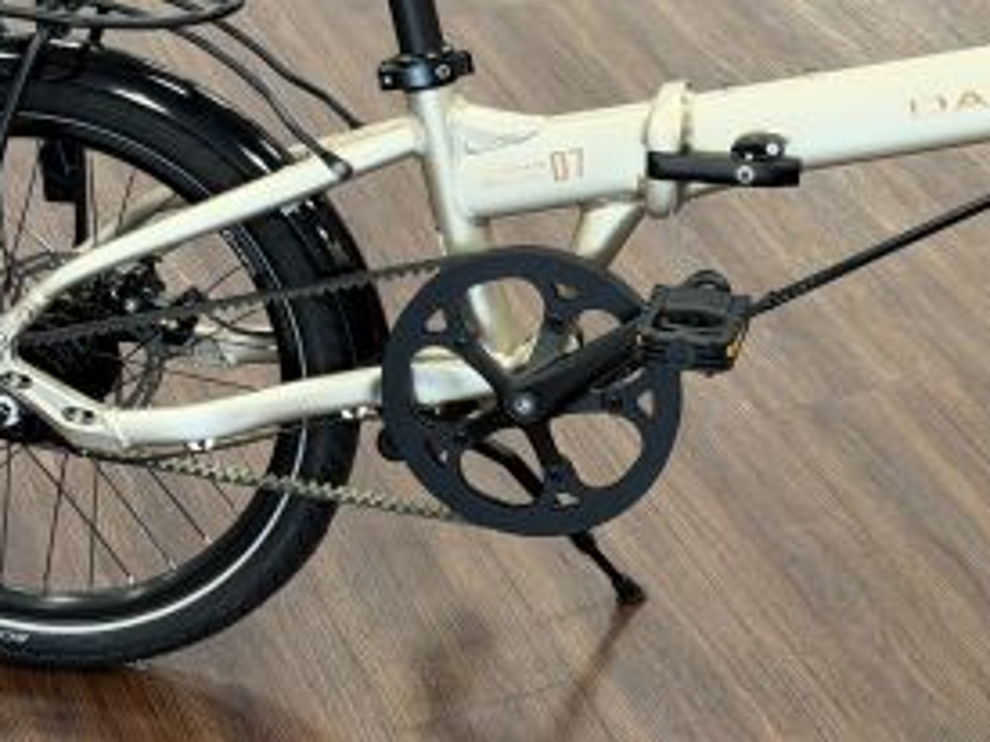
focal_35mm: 102
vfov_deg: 14.4
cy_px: 94
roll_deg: -1.1
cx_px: 742
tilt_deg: -26.7
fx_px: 2916
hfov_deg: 19.1
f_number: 1.78
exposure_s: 1/50
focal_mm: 6.76
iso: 100
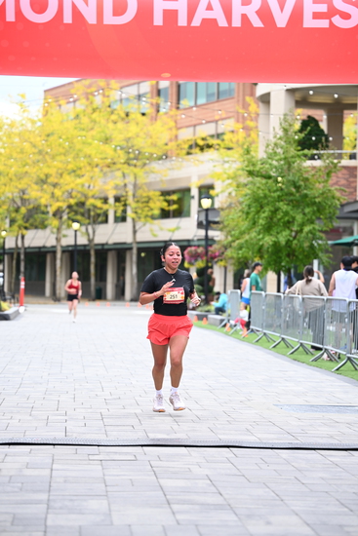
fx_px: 1371
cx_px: 179
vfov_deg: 22.1
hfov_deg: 14.9
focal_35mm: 92
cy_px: 268
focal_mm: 92
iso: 640
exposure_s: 1/2000
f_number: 2.8
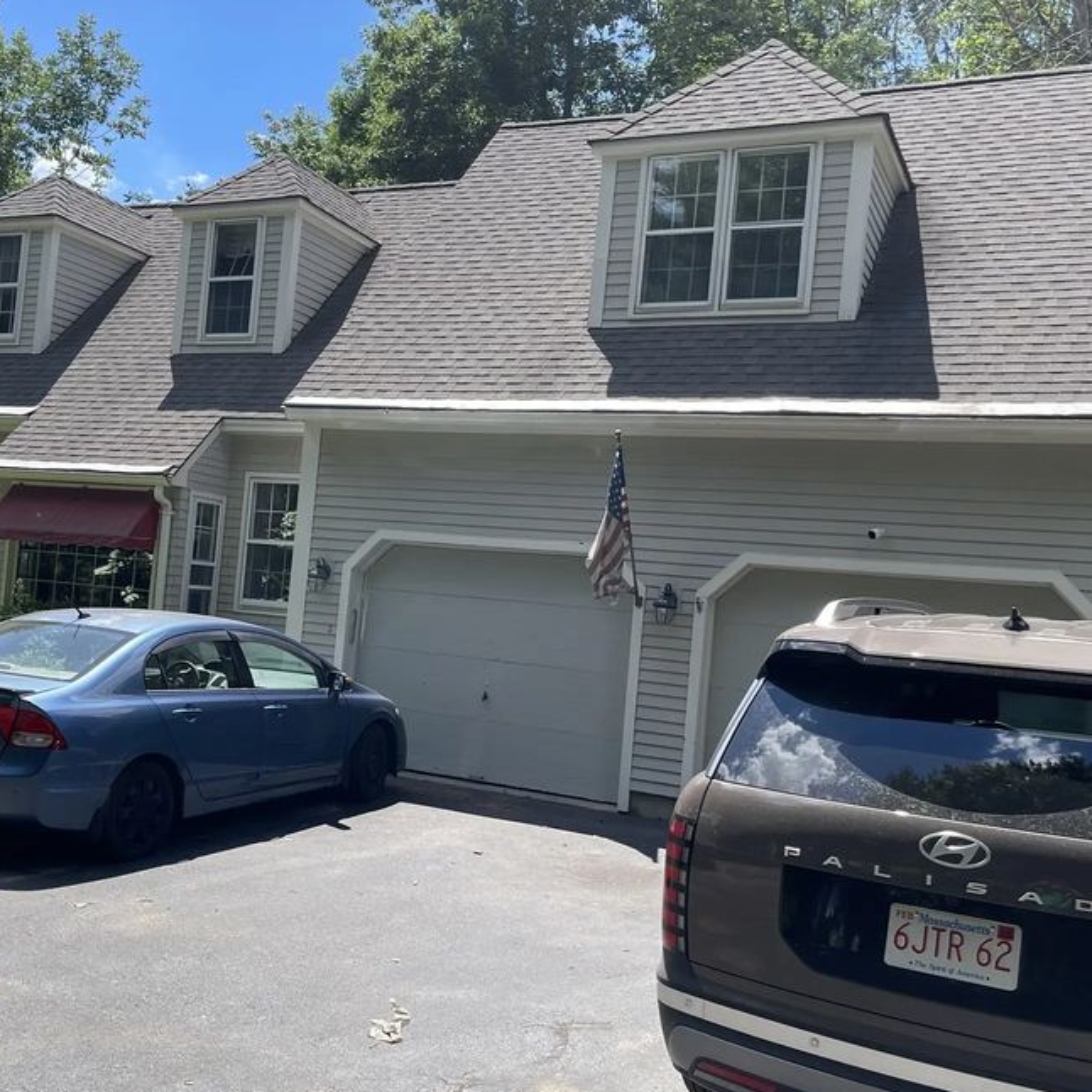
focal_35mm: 35
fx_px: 1249
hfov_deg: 46.8
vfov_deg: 47.2
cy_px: 549
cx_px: 416
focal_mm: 5.1
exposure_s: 1/1642
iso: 32
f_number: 1.6
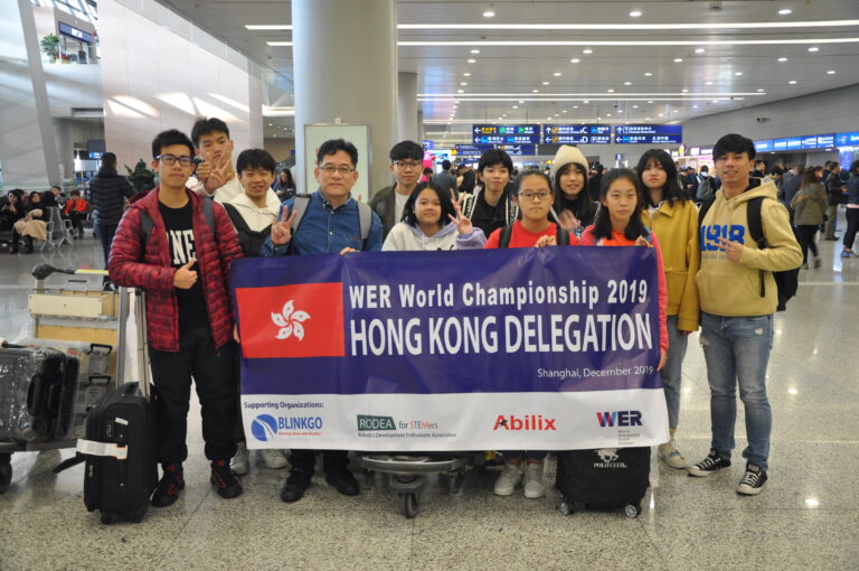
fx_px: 858
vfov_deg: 36.8
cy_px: 286
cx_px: 430
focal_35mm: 36
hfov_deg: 53.2
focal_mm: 24
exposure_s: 1/15
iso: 400
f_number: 4
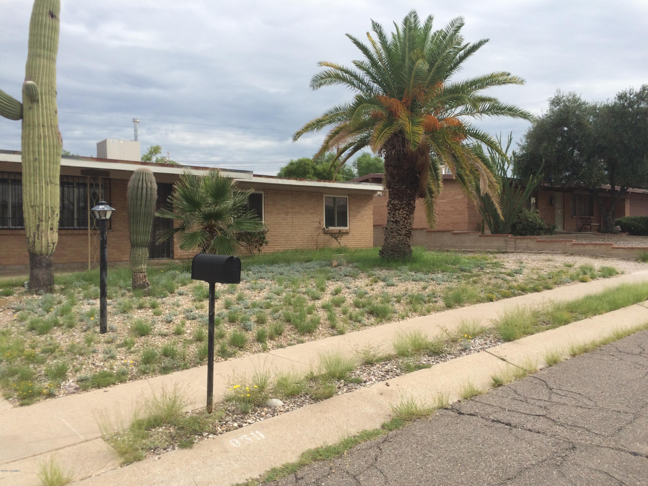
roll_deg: -1.1
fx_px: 543
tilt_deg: +0.6
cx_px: 324
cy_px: 243
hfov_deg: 61.7
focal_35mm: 29
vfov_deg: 48.2
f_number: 2.2
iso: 32
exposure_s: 1/1866
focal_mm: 4.15
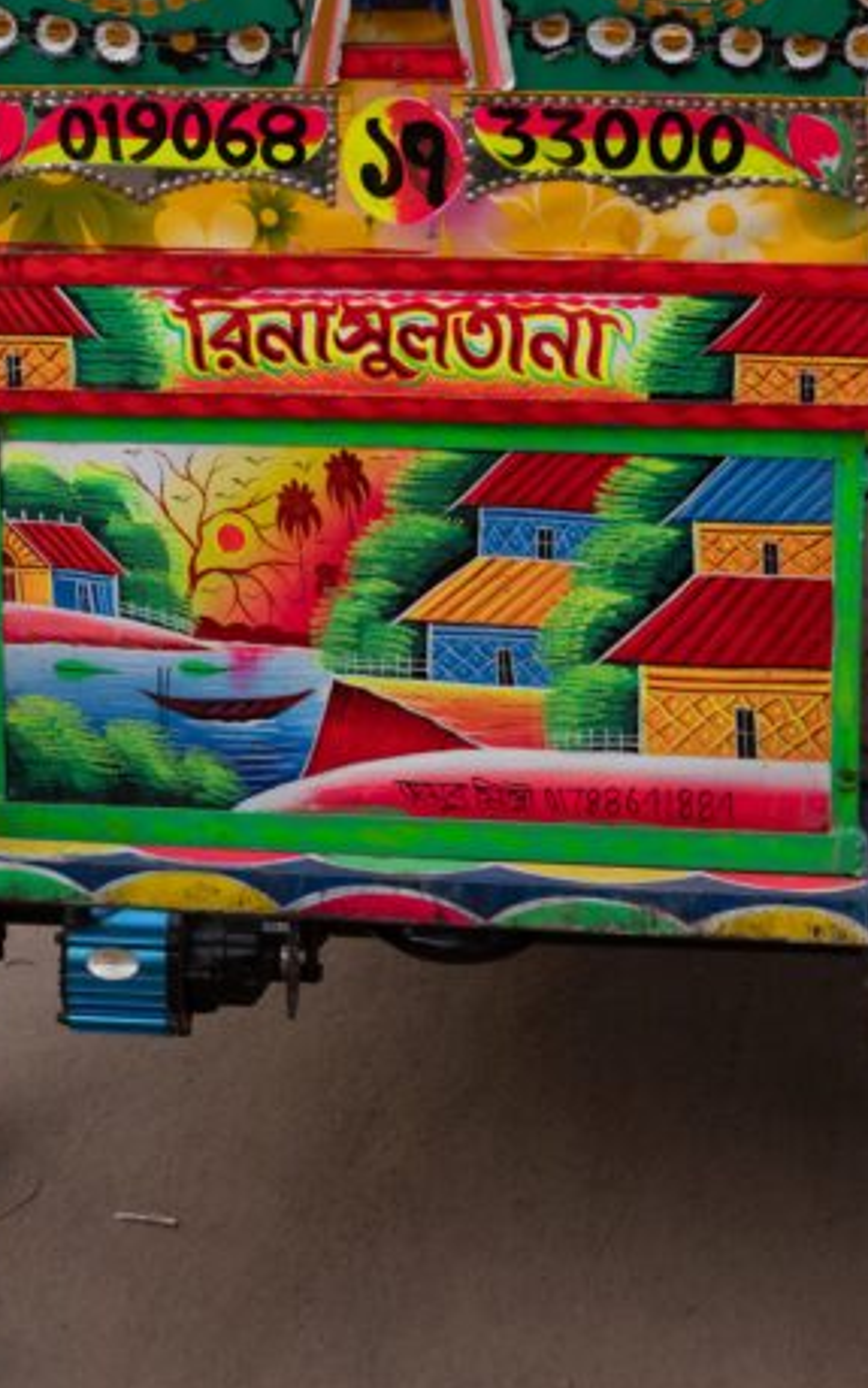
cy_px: -30
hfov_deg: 17.3
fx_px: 2838
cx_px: 266
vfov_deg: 25.9
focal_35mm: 75
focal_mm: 33
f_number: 5
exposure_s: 1/125
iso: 200
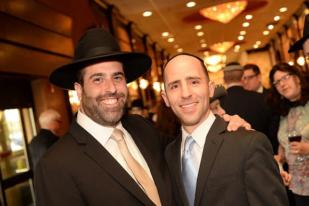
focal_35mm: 50
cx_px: 154
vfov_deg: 27.0
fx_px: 429
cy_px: 103
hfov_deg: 39.6
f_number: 5
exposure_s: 1/80
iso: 2500
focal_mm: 50
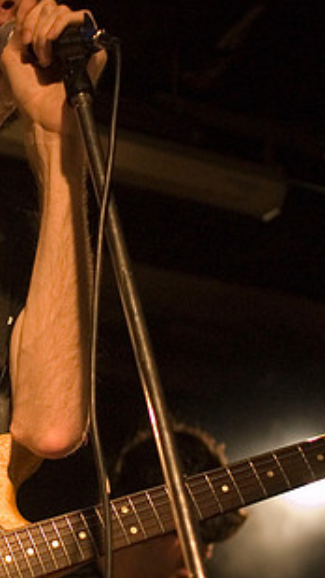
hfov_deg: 11.6
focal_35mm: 103
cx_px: -11
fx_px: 1580
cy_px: 283
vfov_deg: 20.8
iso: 1600
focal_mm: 35
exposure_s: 1/200
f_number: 2.8
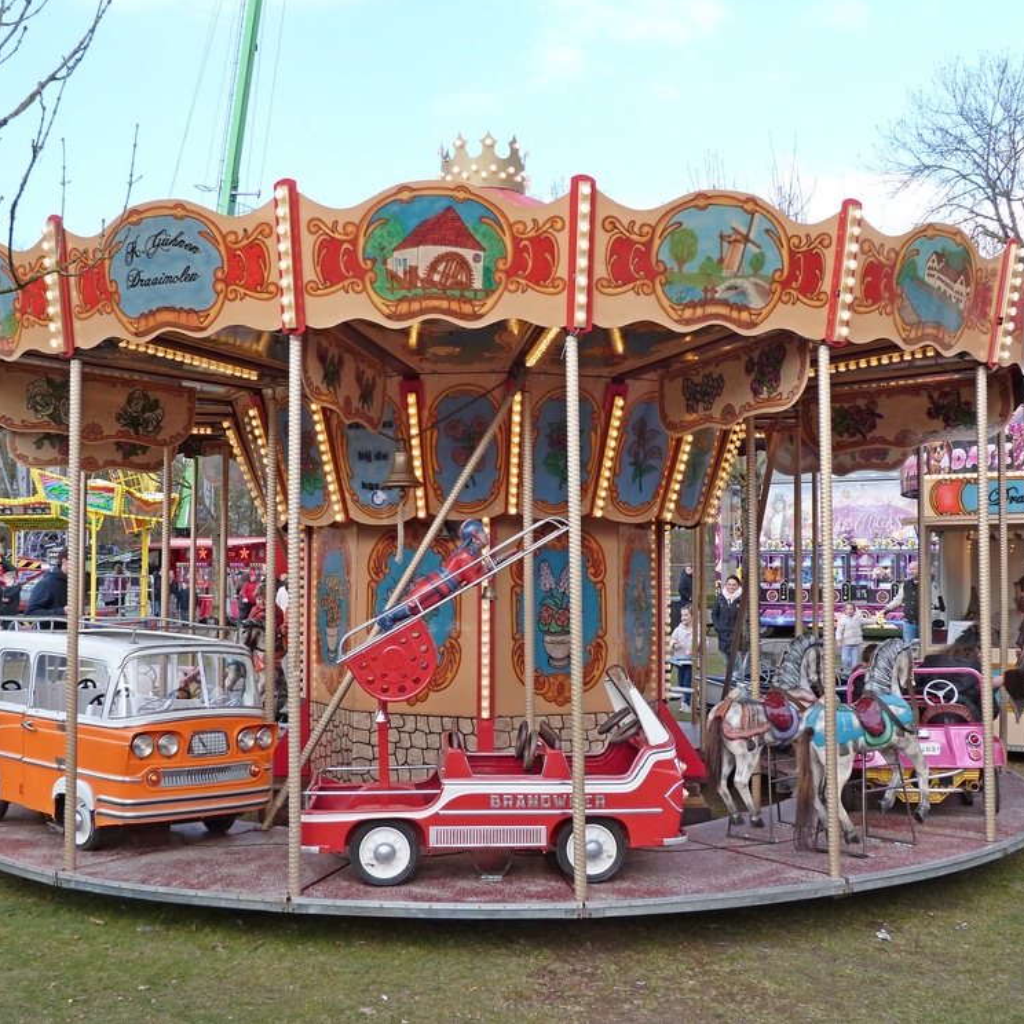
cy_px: 511
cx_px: 487
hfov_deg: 43.8
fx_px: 1272
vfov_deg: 43.9
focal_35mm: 38
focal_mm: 5.7
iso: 100
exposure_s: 1/200
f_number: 4
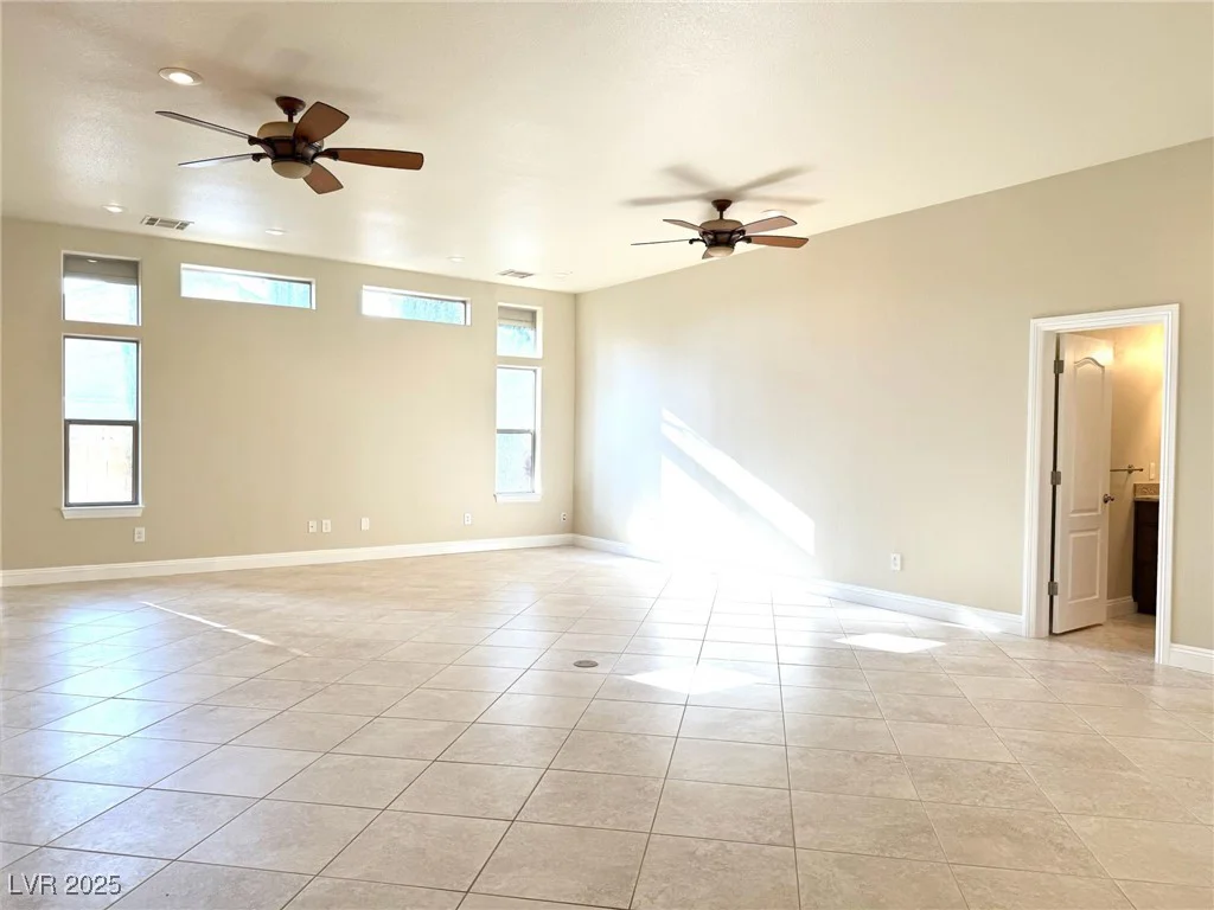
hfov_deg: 71.6
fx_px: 842
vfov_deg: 56.8
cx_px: 607
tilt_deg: -1.3
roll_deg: -0.4
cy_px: 455
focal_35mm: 24
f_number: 1.78
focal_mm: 6.76
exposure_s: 1/507
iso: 100
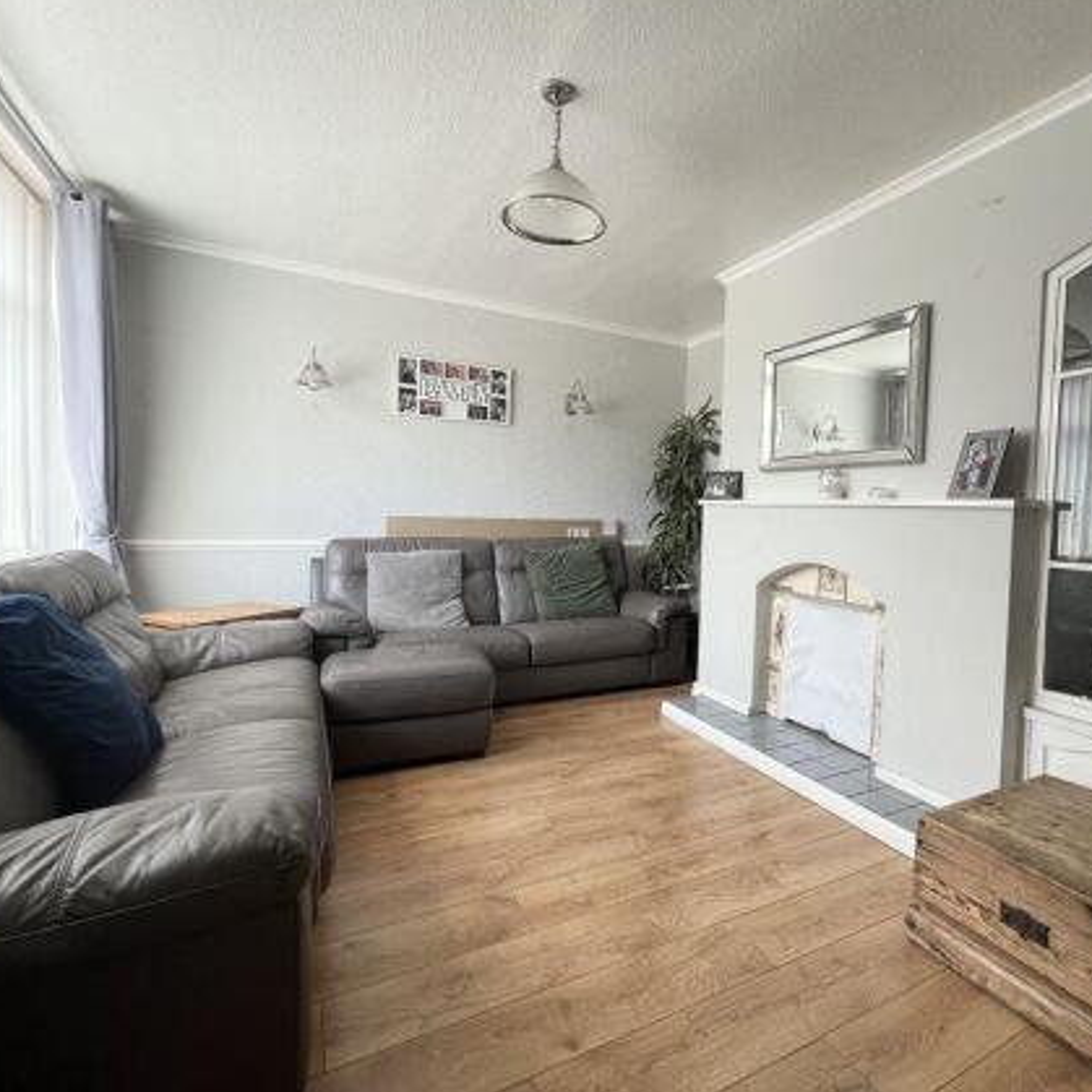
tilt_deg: -3.2
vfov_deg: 87.4
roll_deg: -1.8
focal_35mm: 16
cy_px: 536
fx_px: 571
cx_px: 640
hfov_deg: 86.6
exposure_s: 1/99
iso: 64
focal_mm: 1.57
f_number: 1.8
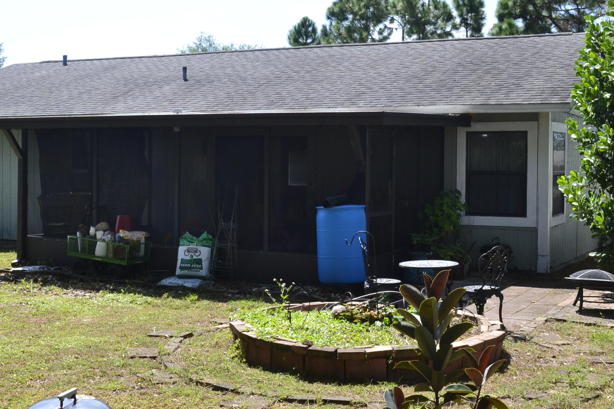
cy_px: 197
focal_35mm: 56
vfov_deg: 24.2
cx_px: 246
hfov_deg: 35.5
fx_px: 955
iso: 400
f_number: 10
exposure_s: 1/320
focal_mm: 24
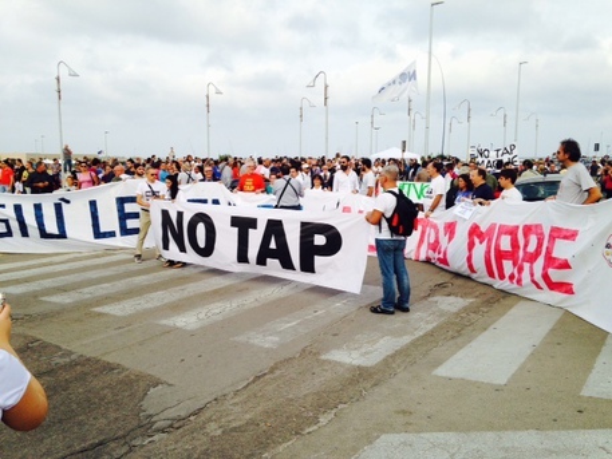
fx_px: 584
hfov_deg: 55.3
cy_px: 230
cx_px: 306
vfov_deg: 43.0
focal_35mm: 33
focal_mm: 4.12
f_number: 2.4
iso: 50
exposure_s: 1/638
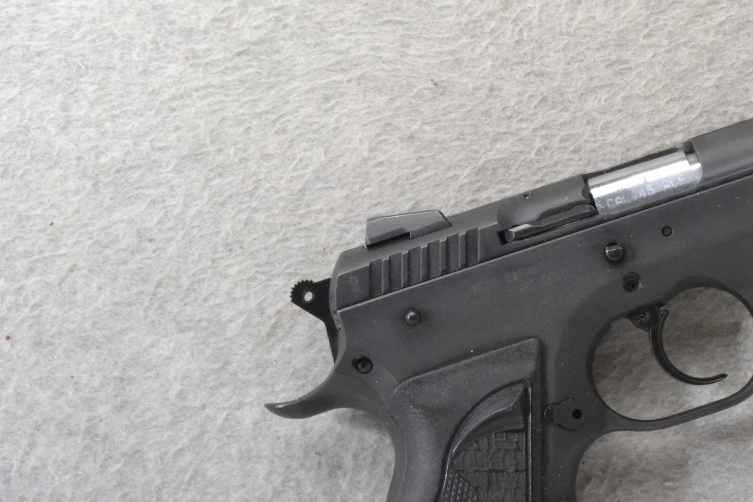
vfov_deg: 15.1
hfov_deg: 22.3
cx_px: 619
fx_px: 1879
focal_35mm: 90
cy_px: 403
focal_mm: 35
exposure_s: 1/160
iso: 3200
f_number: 20
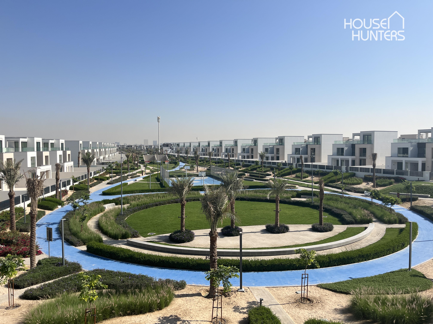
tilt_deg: -2.6
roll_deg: +0.2
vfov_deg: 53.1
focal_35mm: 26
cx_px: 216
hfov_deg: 67.3
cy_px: 162
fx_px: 325
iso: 50
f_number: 1.6
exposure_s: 1/5319
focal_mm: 5.1
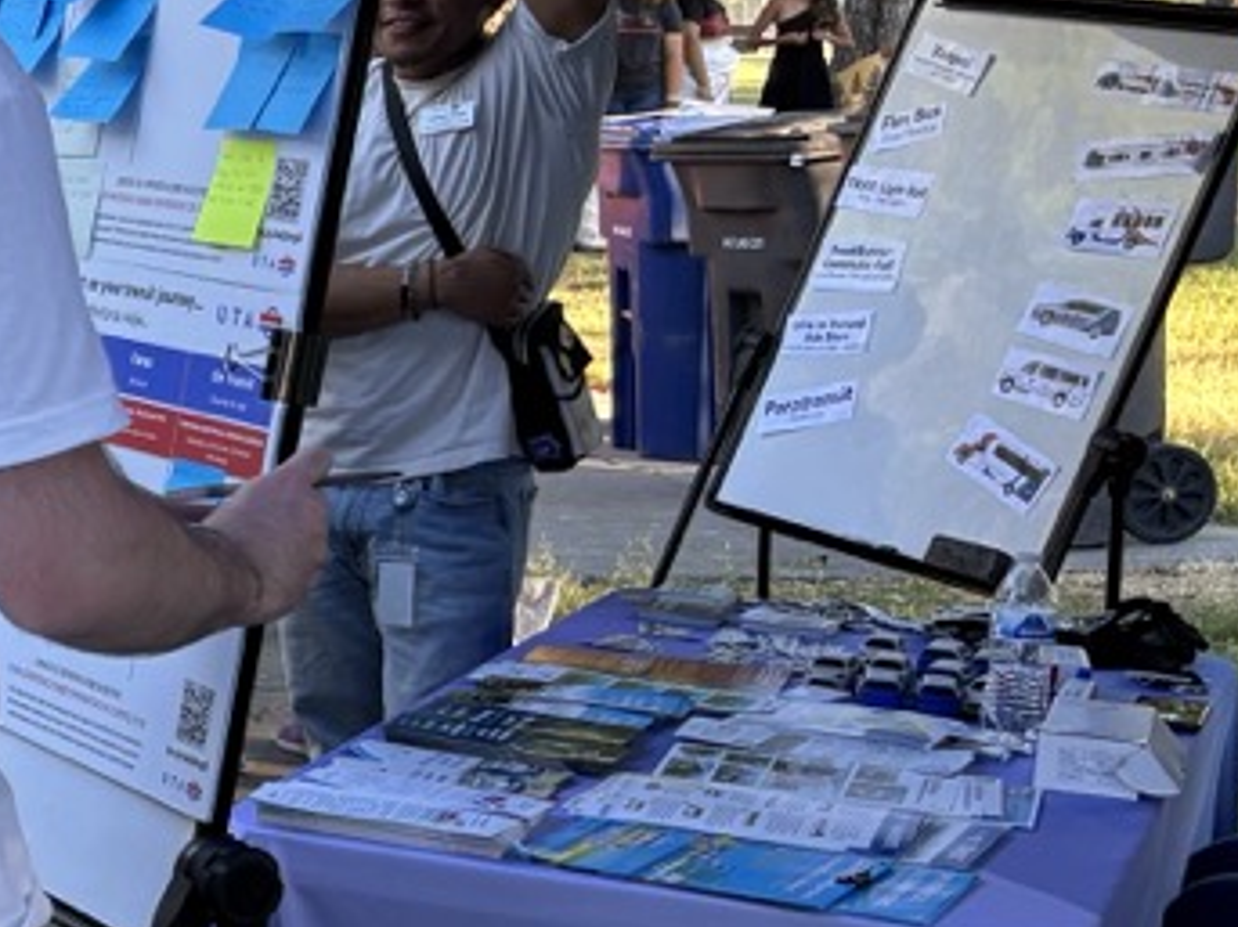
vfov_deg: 15.2
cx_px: -736
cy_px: 509
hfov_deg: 17.7
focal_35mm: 97
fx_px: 3468
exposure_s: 1/121
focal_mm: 5.96
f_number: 1.6
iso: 50
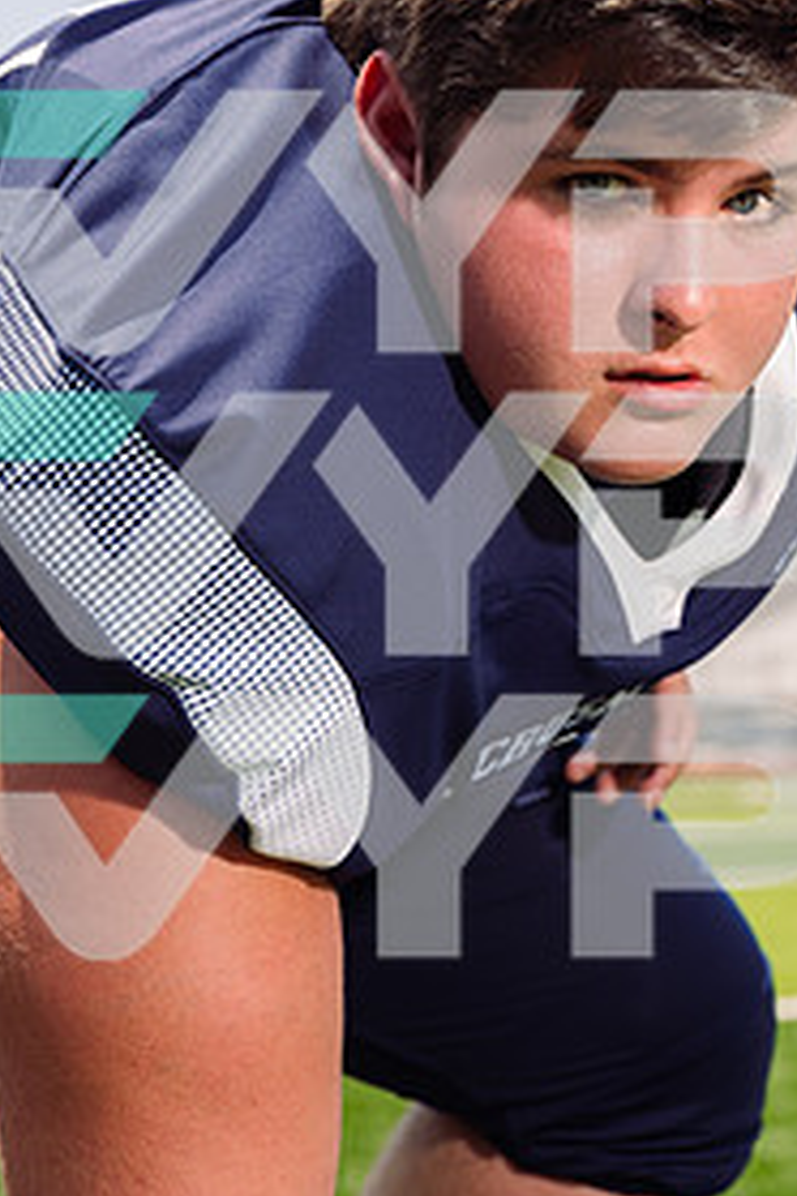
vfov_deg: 18.1
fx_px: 3752
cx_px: 531
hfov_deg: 12.1
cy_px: 527
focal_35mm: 113
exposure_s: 1/250
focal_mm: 70
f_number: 5.6
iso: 50
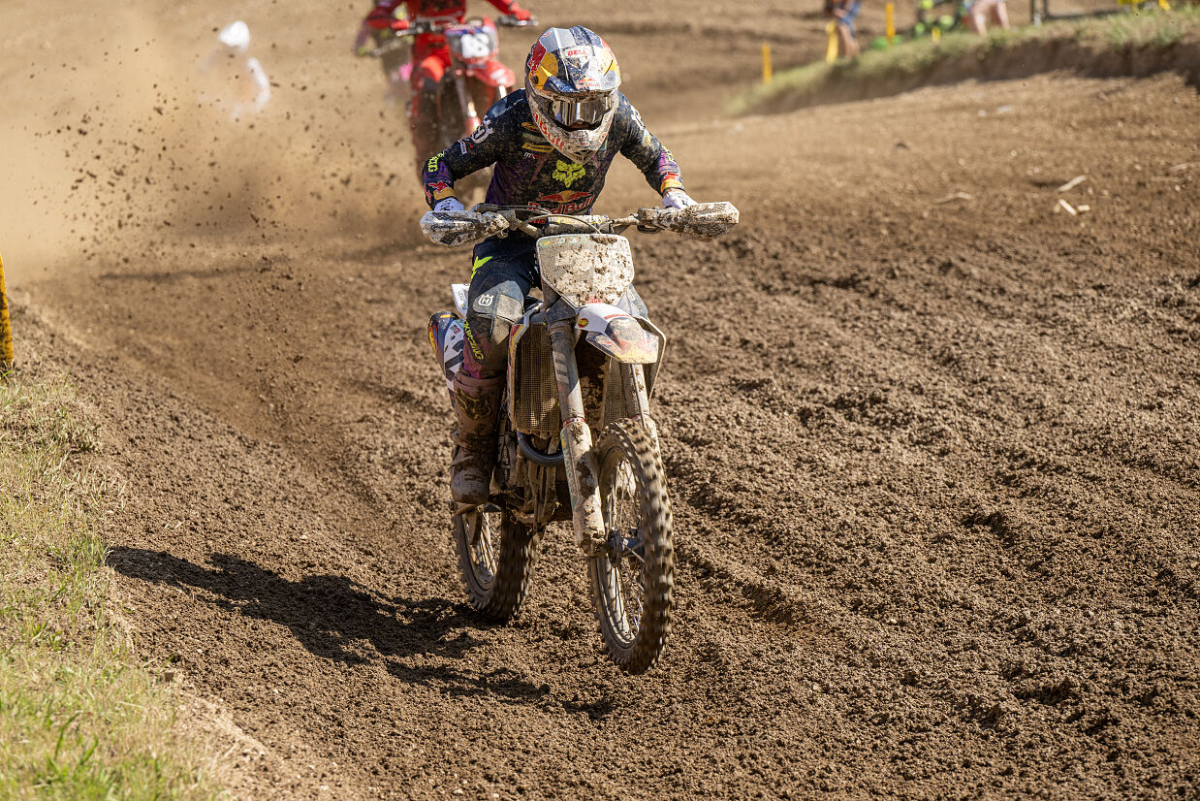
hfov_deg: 10.8
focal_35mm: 190
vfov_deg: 7.2
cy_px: 400
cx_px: 600
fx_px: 6334
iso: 320
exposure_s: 1/1250
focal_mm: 190
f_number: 5.6
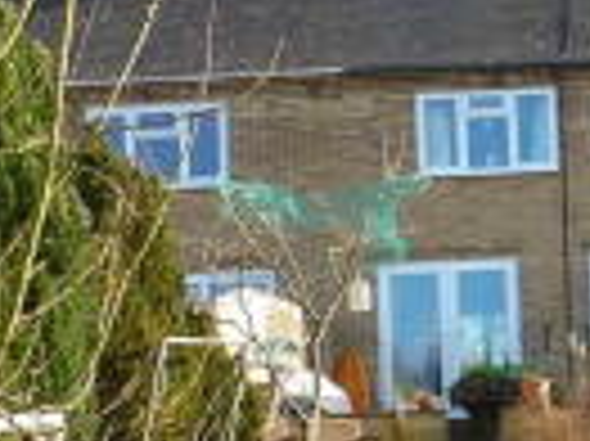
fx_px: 1890
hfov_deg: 16.5
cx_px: 826
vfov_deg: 13.3
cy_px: 358
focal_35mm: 111
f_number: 4
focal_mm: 4.1
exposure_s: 1/160
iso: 80
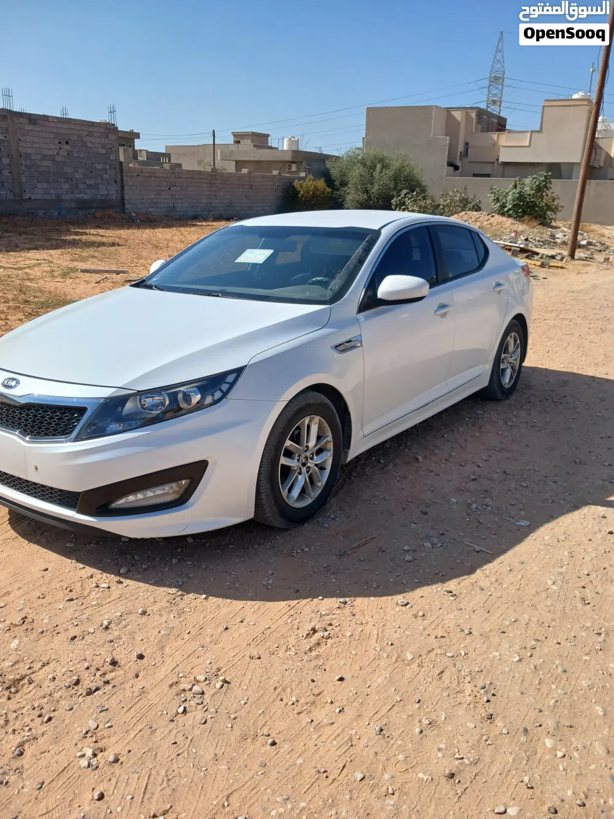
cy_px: 410
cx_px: 306
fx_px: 662
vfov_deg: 63.4
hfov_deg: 49.7
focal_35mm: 28
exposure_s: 1/690
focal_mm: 4
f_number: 1.8
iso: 20
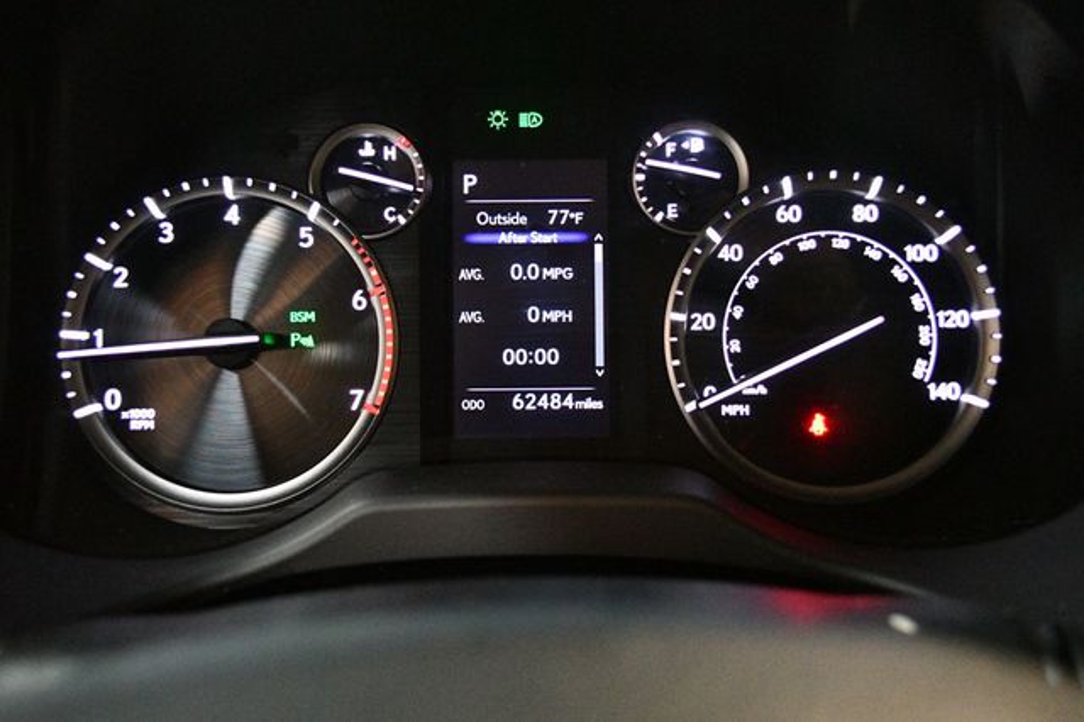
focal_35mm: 33
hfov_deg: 57.2
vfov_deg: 39.9
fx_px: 993
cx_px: 542
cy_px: 361
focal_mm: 22
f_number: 3.8
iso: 7200
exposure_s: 1/60
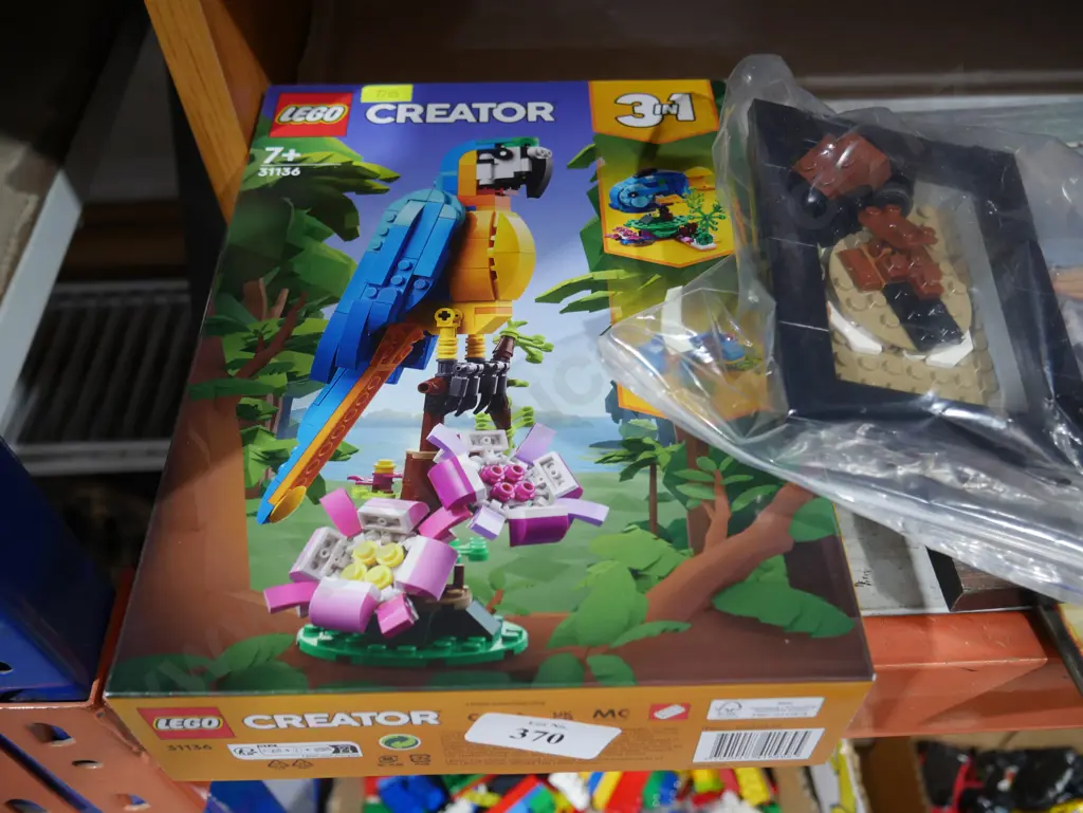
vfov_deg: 46.8
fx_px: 939
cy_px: 406
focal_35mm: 30
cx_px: 542
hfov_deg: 59.9
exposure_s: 1/60
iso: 640
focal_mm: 15
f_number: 3.6
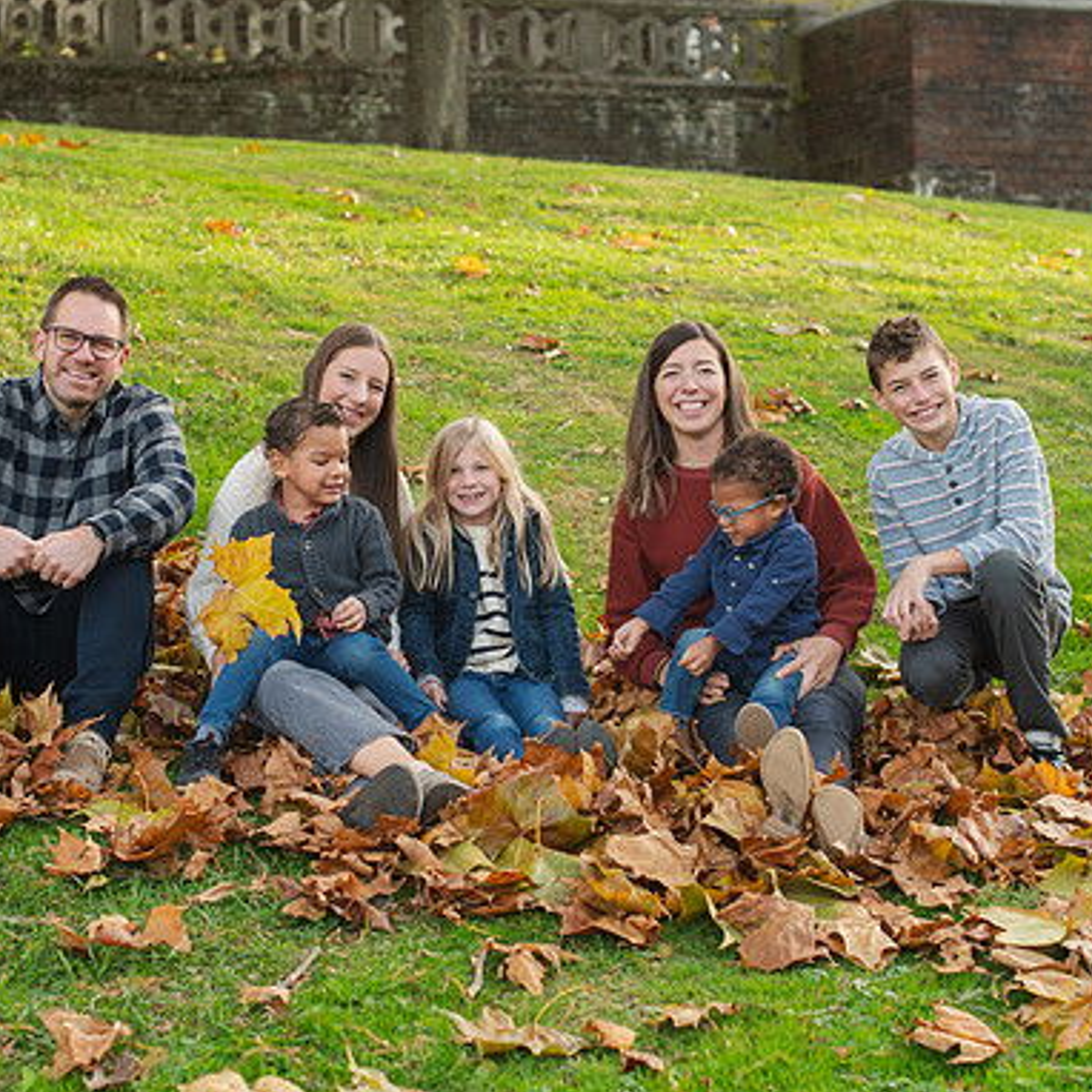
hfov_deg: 23.7
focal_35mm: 73
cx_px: 506
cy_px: 490
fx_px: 2605
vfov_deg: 23.7
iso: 280
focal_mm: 50
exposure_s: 1/400
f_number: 3.5
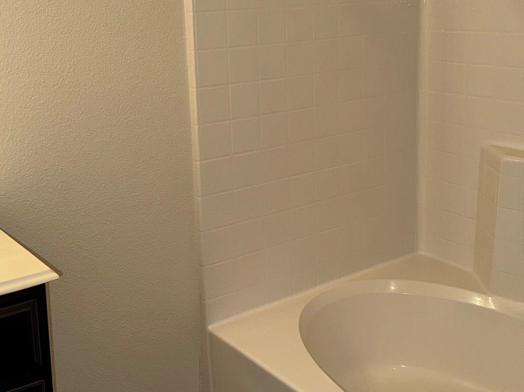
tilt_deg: -11.4
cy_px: 119
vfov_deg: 30.5
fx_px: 711
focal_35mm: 47
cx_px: 264
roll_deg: +1.7
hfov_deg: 40.4
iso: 64
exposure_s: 1/30
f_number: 1.78
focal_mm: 6.76
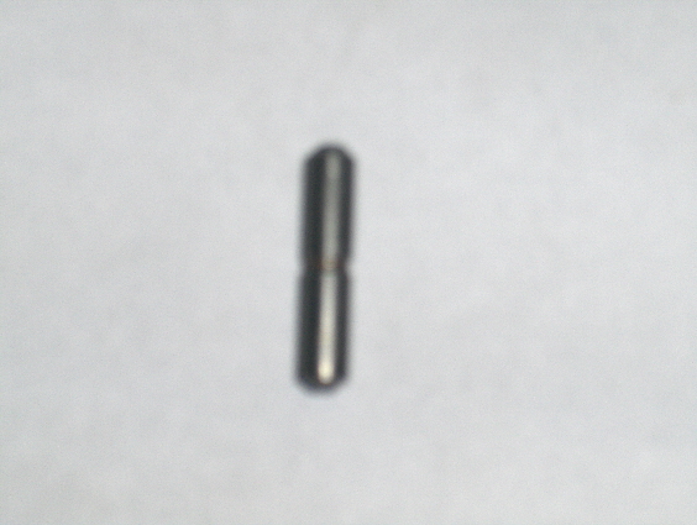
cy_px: 262
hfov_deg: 18.7
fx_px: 2118
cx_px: 348
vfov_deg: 14.1
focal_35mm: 105
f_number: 5
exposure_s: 1/125
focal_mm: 22.5
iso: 100
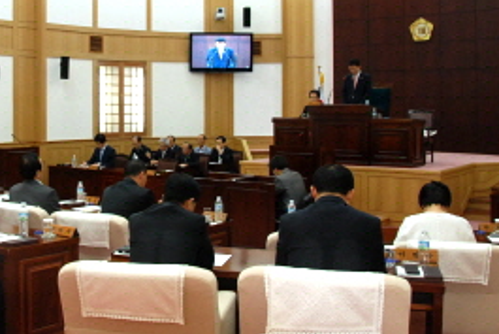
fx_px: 707
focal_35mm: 51
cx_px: 143
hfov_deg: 38.1
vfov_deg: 26.3
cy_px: 94
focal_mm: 18
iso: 800
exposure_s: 1/60
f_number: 5
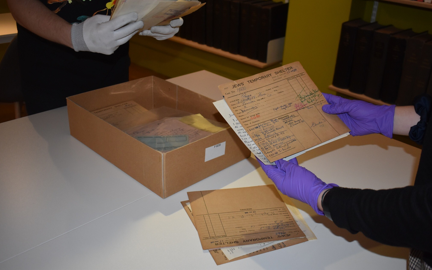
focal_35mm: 36
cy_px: 125
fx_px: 418
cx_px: 215
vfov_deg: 35.8
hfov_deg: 54.6
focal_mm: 23
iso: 1000
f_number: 3.8
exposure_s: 1/80
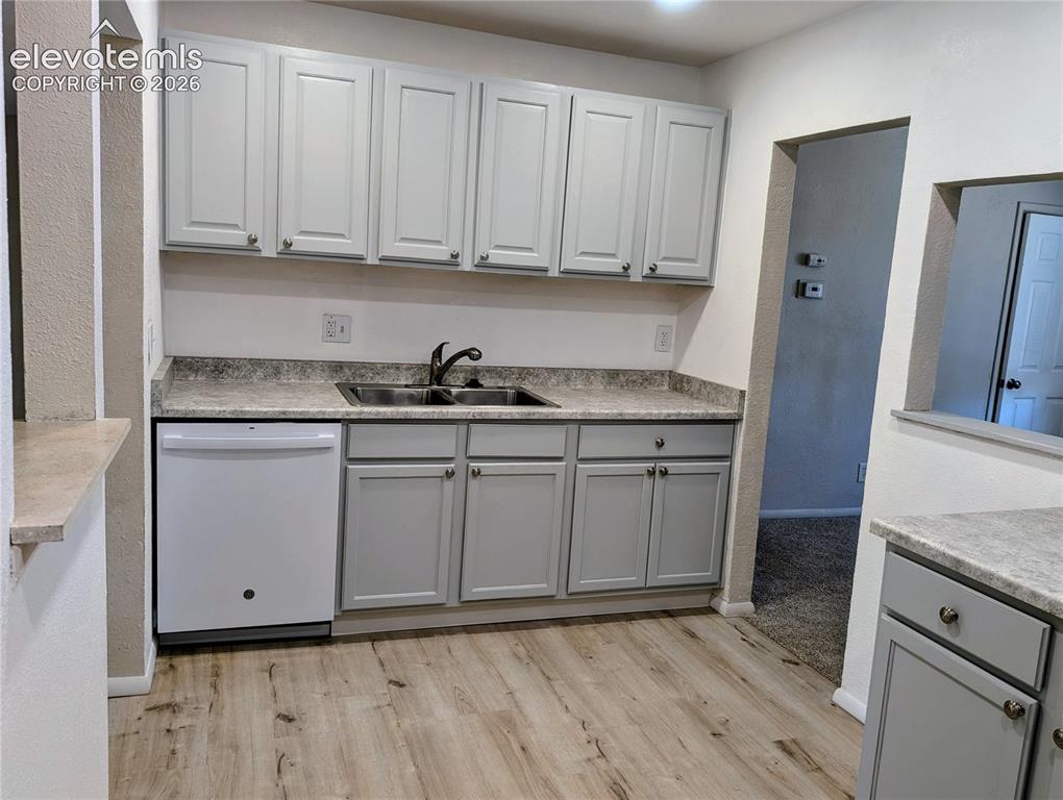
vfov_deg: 56.9
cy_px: 400
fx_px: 738
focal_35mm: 24
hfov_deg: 71.5
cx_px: 532
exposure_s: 1/24
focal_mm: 6.9
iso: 28
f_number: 1.68
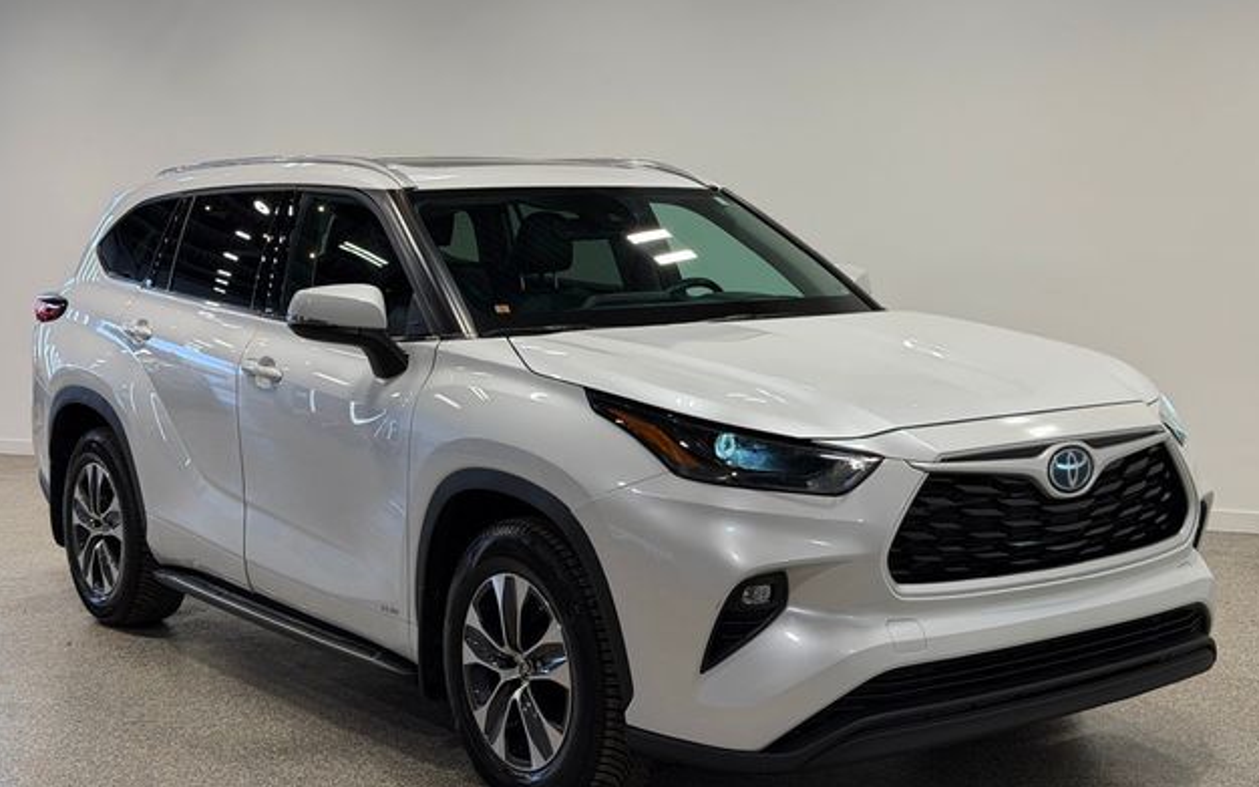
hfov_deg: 38.9
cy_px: 407
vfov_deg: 24.9
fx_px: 1784
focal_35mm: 52
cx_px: 627
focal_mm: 6.76
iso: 64
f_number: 1.78
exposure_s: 1/363
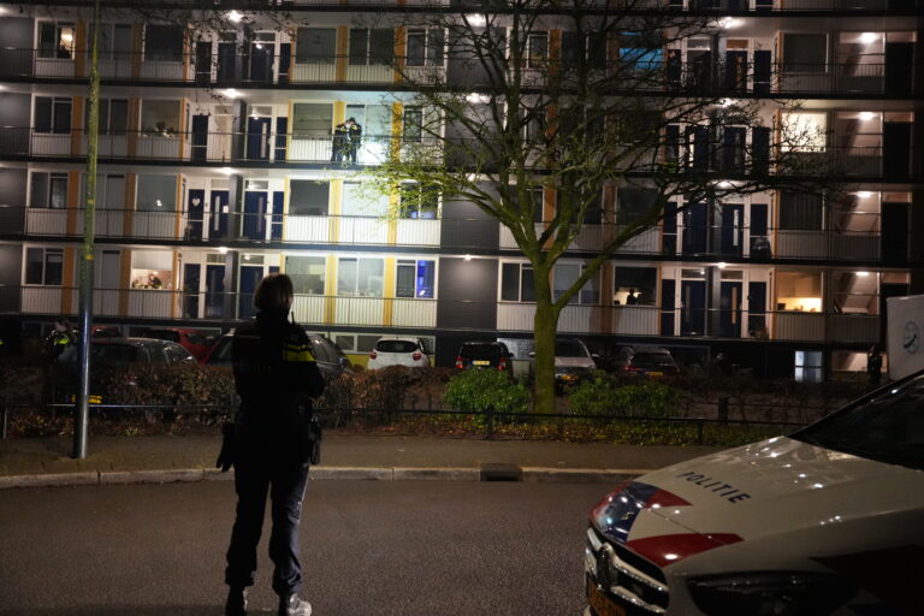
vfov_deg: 40.4
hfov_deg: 57.8
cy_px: 308
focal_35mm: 33
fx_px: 837
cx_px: 462
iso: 12800
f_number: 2.8
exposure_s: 1/40
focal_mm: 32.6
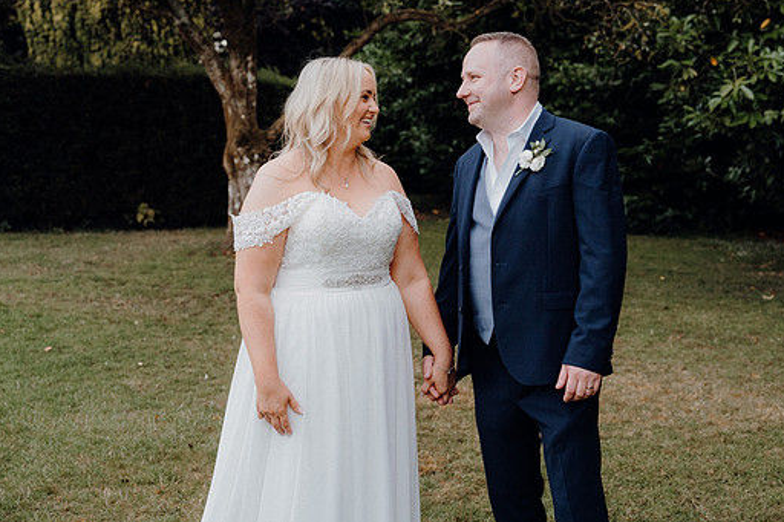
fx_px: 1110
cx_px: 439
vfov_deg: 26.4
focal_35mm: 51
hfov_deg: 38.8
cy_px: 229
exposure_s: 1/160
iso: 2500
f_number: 3.5
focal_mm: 45
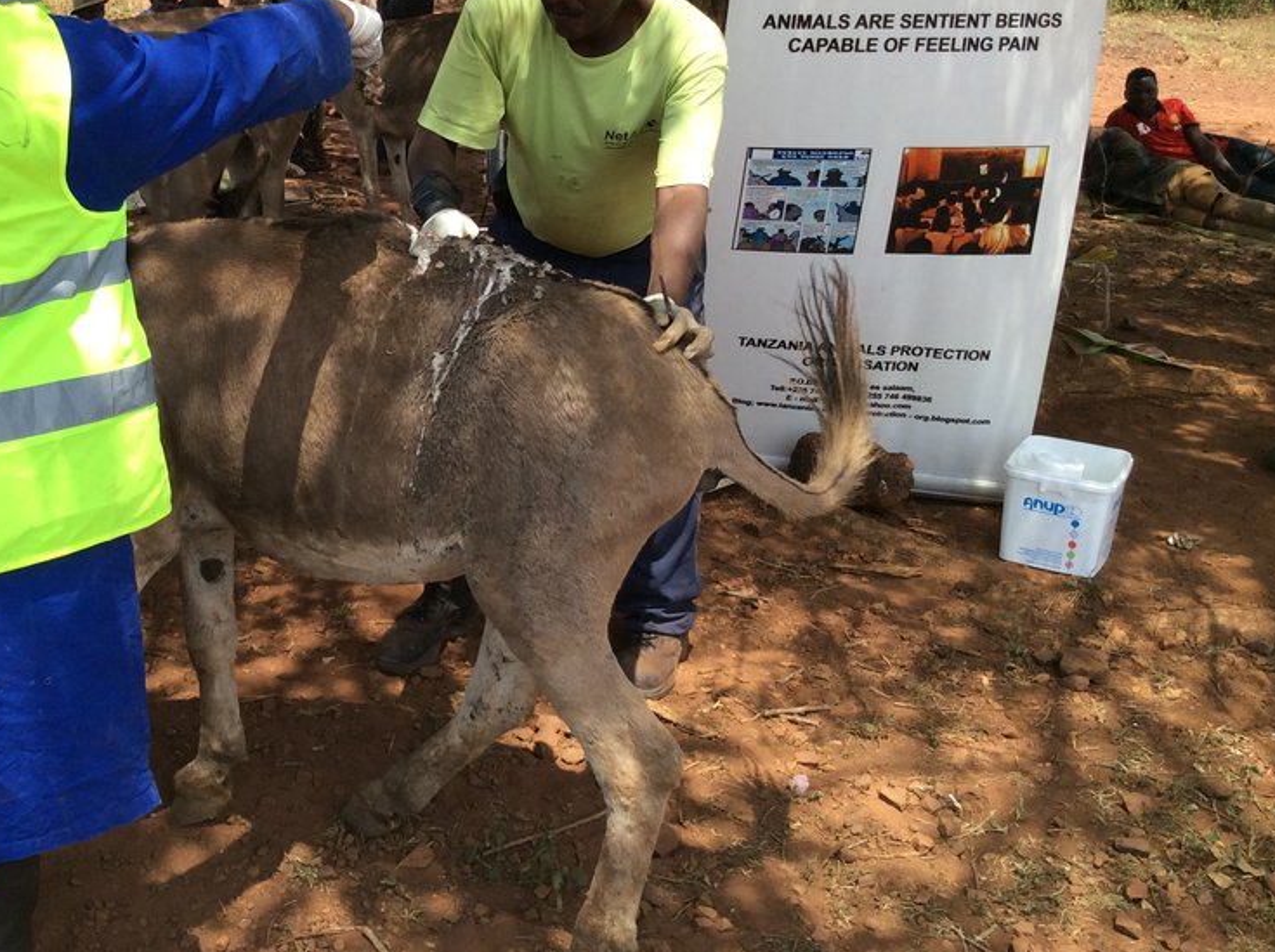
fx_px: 1692
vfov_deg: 31.4
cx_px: 396
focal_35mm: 46
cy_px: 394
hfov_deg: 40.6
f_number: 2.4
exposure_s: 1/635
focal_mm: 3.3
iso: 32
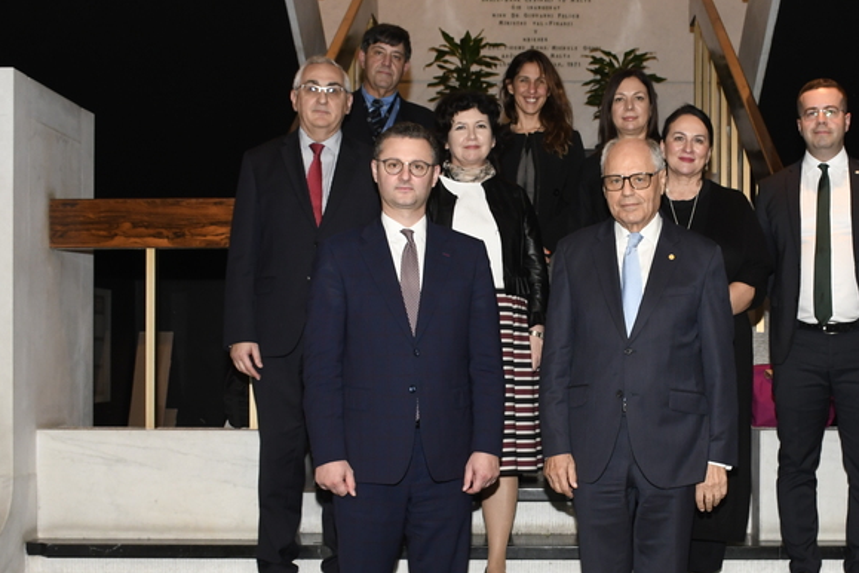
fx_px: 1360
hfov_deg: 34.8
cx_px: 562
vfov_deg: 23.7
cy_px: 385
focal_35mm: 57
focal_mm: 22
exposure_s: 1/80
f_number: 8
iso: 1000
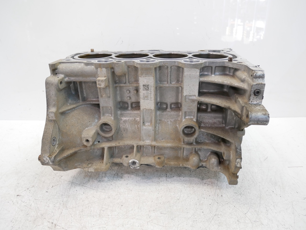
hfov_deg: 71.6
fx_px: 212
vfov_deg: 56.8
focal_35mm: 24
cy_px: 115
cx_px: 153
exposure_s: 1/60
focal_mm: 12
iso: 500
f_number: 3.5
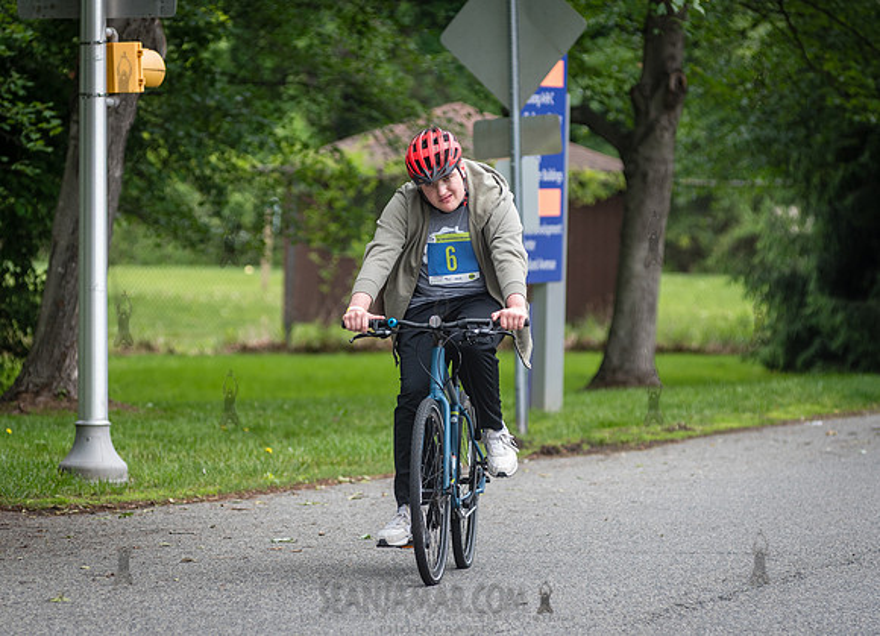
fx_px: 6522
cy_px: 328
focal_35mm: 260
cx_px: 416
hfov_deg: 7.7
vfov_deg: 5.6
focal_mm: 185
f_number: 4
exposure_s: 1/640
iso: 400
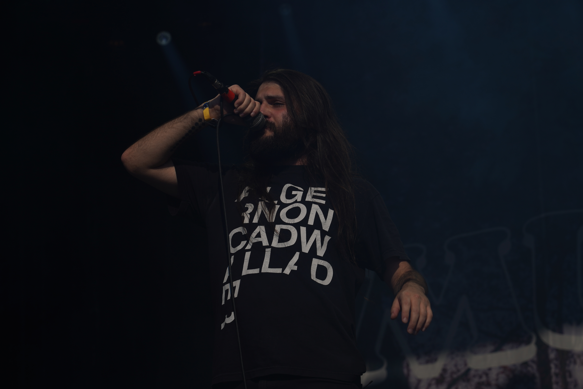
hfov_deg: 19.5
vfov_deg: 13.0
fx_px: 1700
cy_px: 194
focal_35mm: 105
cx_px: 292
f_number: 8
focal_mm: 105
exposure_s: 1/1600
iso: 100
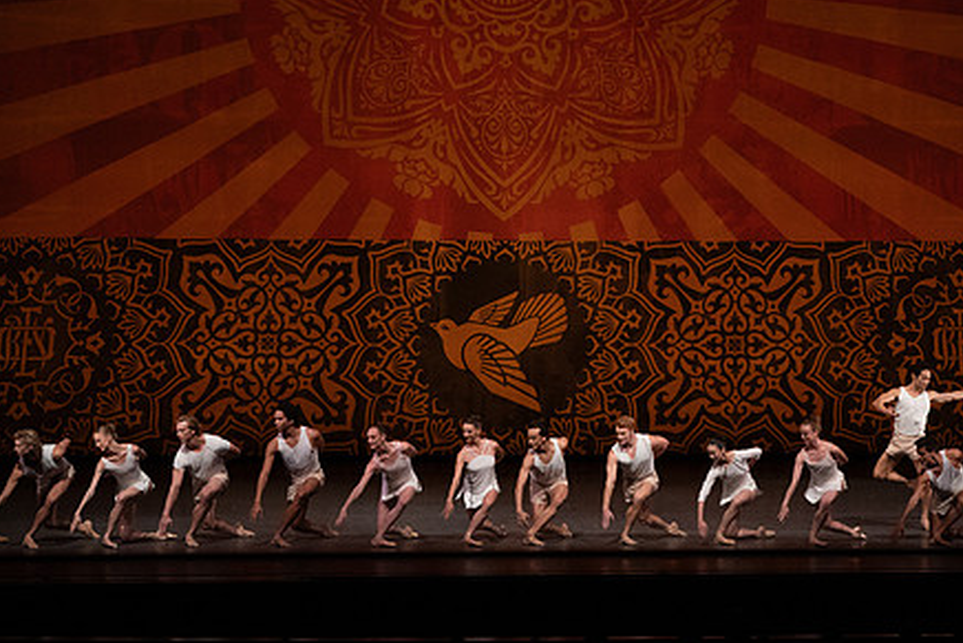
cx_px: 605
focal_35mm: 133
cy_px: 233
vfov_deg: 10.3
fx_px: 3559
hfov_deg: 15.4
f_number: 8
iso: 6400
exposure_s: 1/400
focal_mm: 100
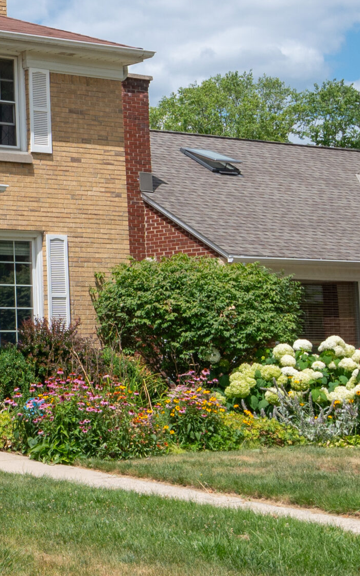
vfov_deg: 24.5
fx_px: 1318
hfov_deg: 14.0
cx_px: -261
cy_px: 189
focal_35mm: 84
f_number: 9
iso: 320
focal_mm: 24
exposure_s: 1/800
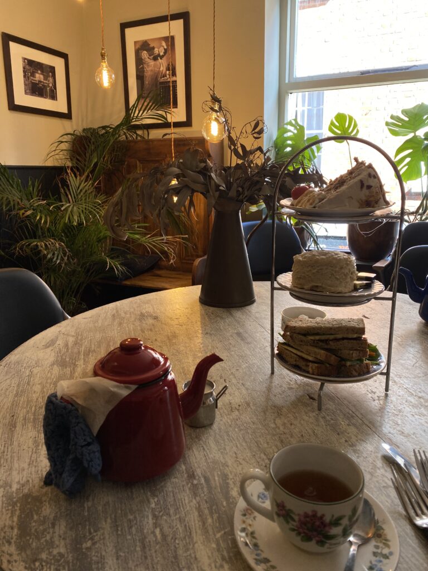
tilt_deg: -11.9
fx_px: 429
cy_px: 286
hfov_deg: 53.1
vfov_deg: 67.3
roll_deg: +0.9
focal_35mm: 26
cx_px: 214
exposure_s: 1/100
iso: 40
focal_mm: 4.25
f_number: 1.8
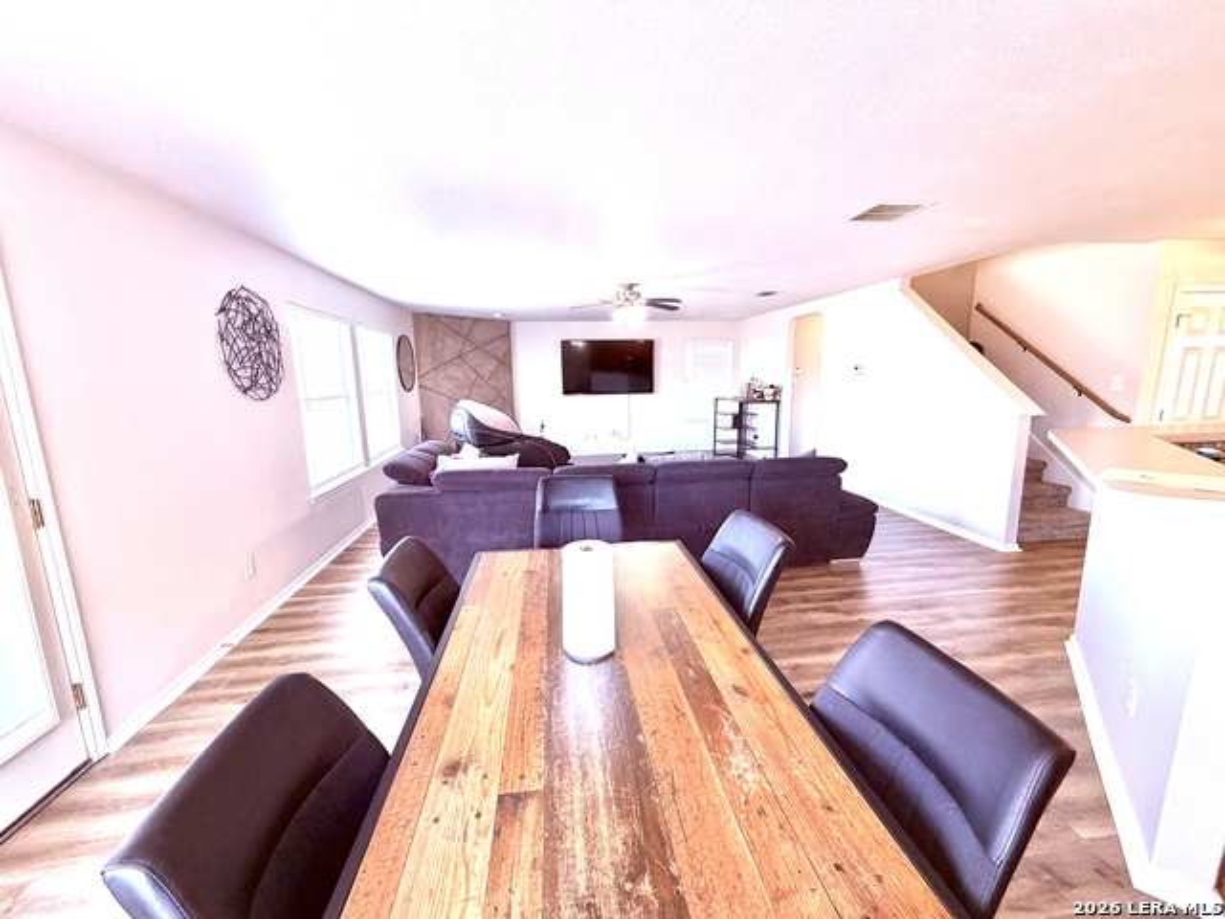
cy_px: 460
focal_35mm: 14
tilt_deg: -9.9
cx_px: 612
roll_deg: +1.0
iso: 200
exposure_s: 1/60
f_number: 2.2
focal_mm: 2.22
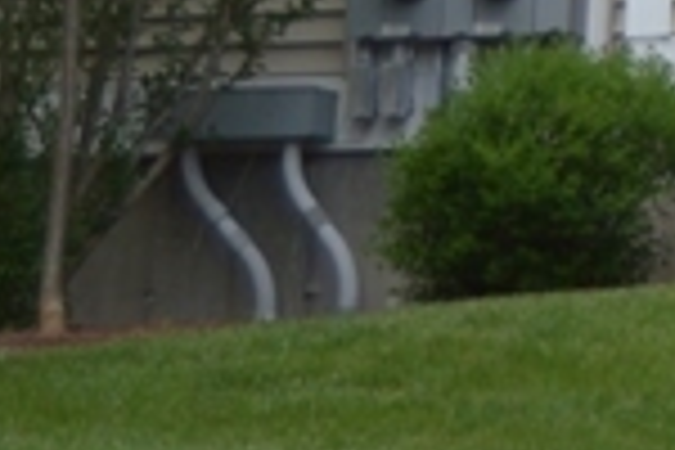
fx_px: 5362
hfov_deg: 6.9
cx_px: 1530
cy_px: -659
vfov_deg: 4.7
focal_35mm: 286
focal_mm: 28
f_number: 4
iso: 100
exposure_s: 1/500
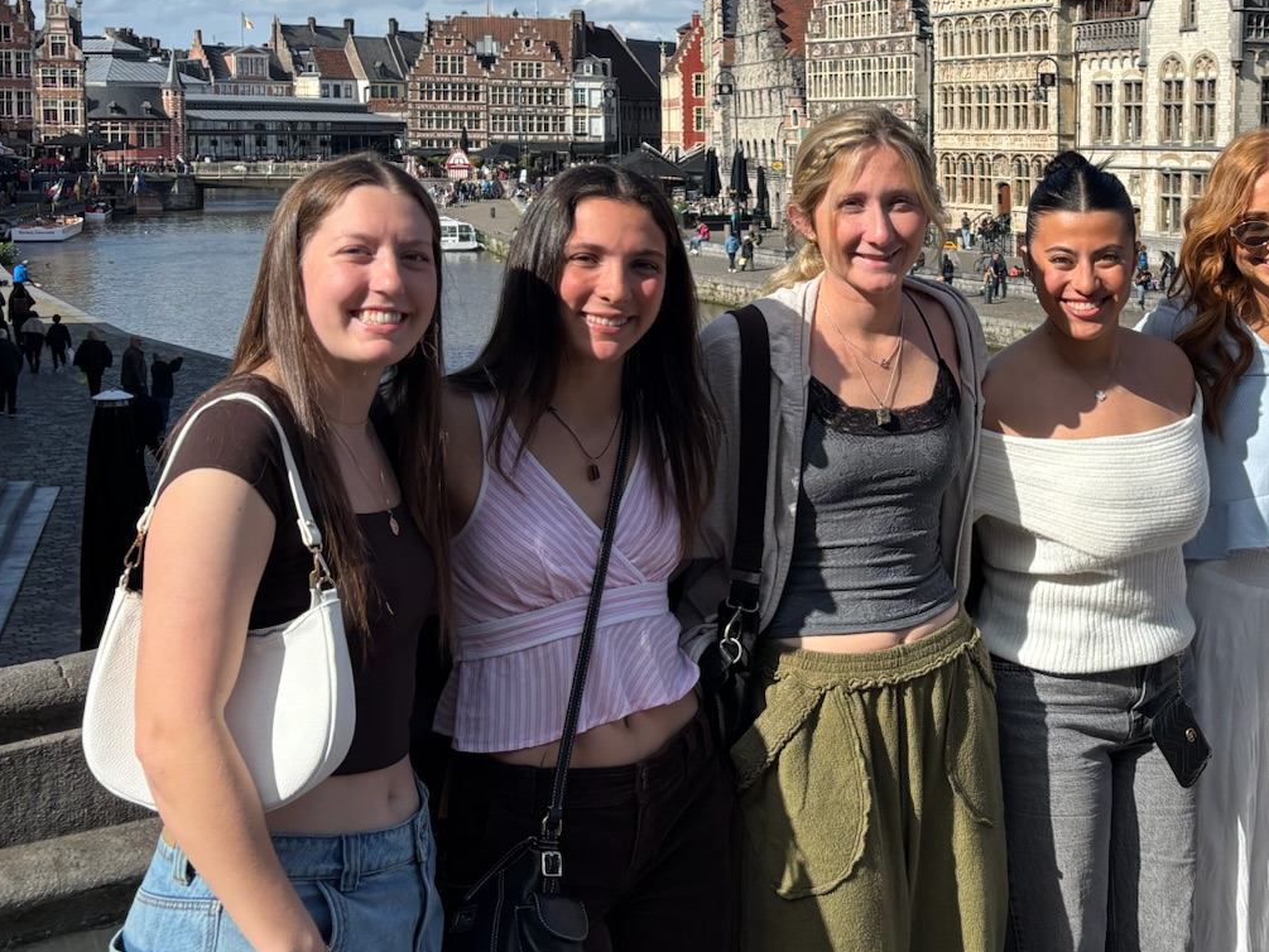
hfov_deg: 35.1
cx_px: 994
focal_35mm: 53
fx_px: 1943
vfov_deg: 27.2
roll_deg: -1.3
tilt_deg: -6.3
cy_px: 264
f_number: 1.6
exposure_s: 1/3534
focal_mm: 5.96
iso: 50
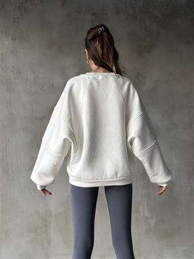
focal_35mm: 48
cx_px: 97
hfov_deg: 30.3
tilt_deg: +2.8
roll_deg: +0.6
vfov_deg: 39.6
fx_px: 358
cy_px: 130
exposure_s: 1/60
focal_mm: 6.86
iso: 160
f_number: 1.78
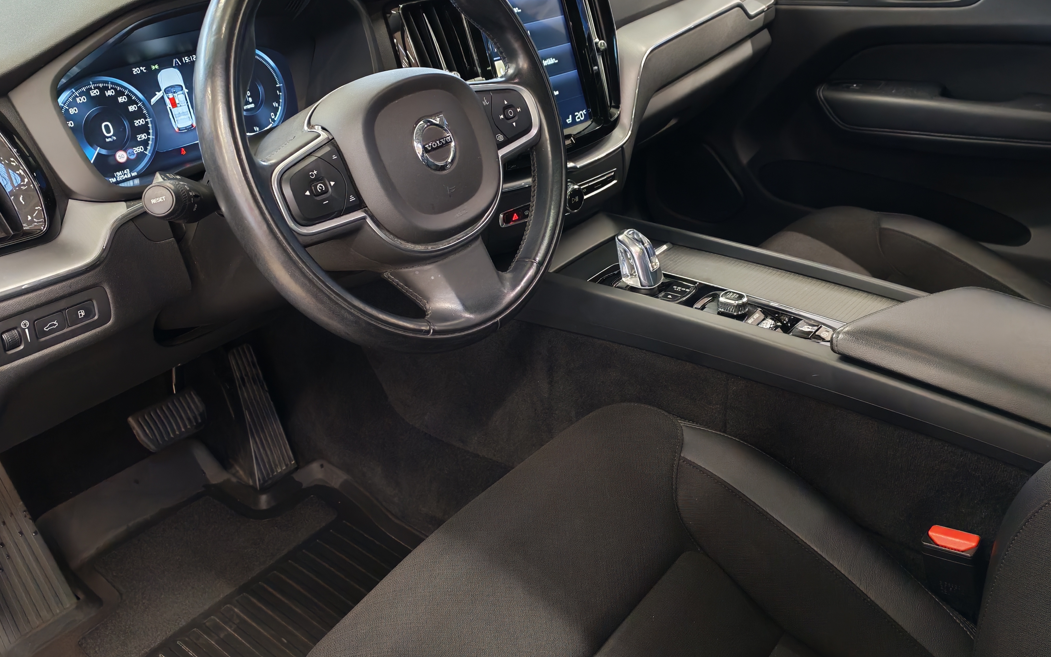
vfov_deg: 37.1
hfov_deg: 56.7
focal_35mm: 34
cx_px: 525
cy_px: 262
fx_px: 974
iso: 800
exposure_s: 1/50
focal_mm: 6.12
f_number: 1.9
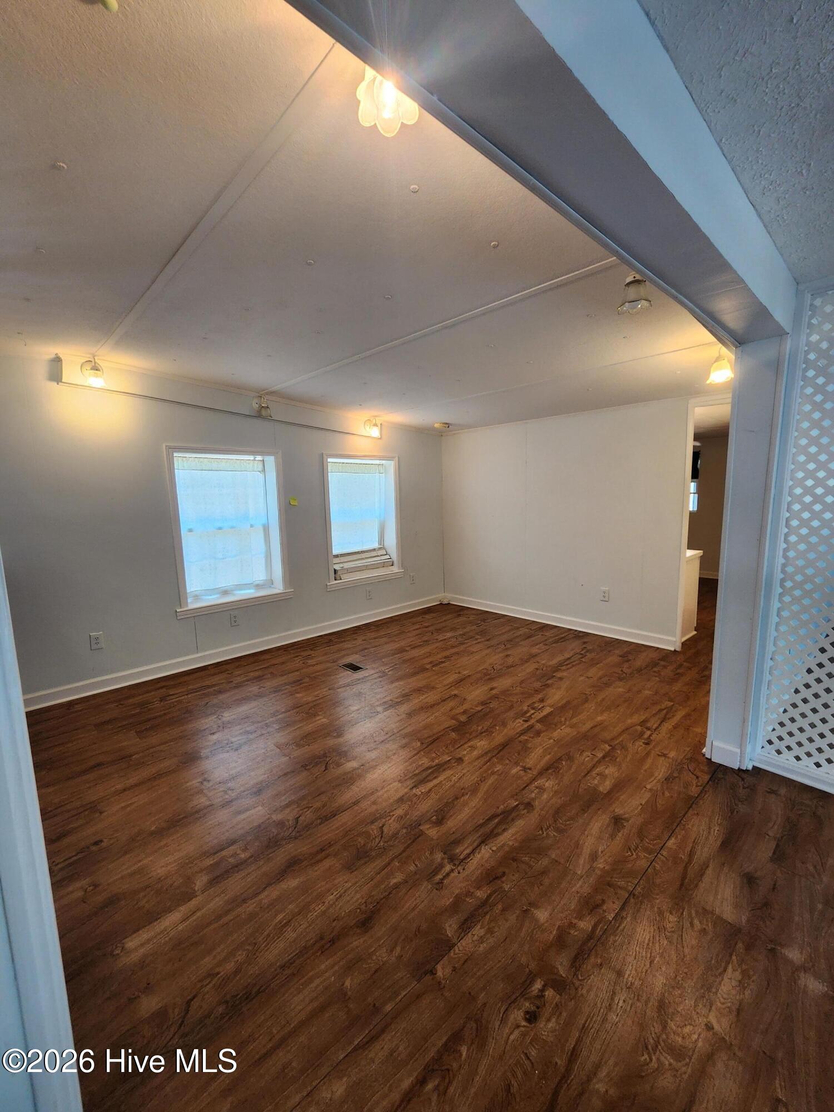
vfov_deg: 106.2
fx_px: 418
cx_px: 417
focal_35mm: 13
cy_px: 556
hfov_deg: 89.9
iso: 160
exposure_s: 1/60
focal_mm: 2.2
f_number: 2.2
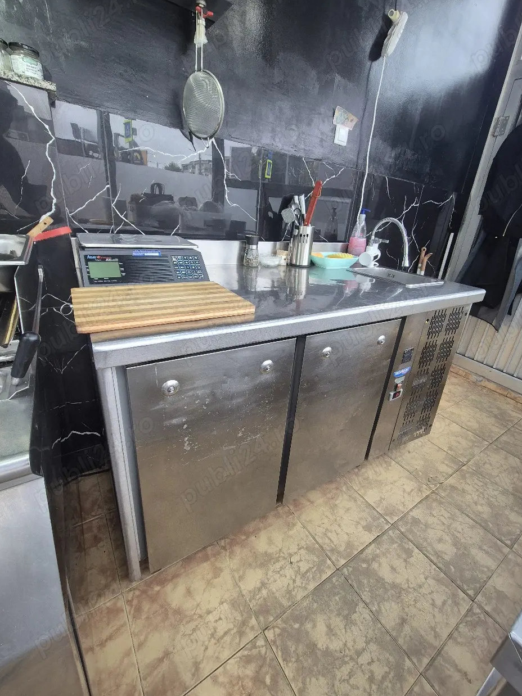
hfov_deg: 85.6
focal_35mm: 14
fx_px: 282
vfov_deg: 102.0
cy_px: 337
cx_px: 277
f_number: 2.2
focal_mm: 2.2
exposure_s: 1/50
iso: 100
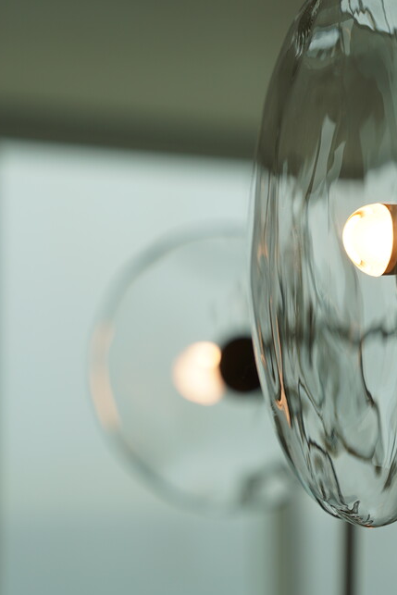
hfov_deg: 9.6
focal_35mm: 143
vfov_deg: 14.4
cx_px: 394
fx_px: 2359
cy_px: 315
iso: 100
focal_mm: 63.3
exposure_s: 1/160
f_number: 4
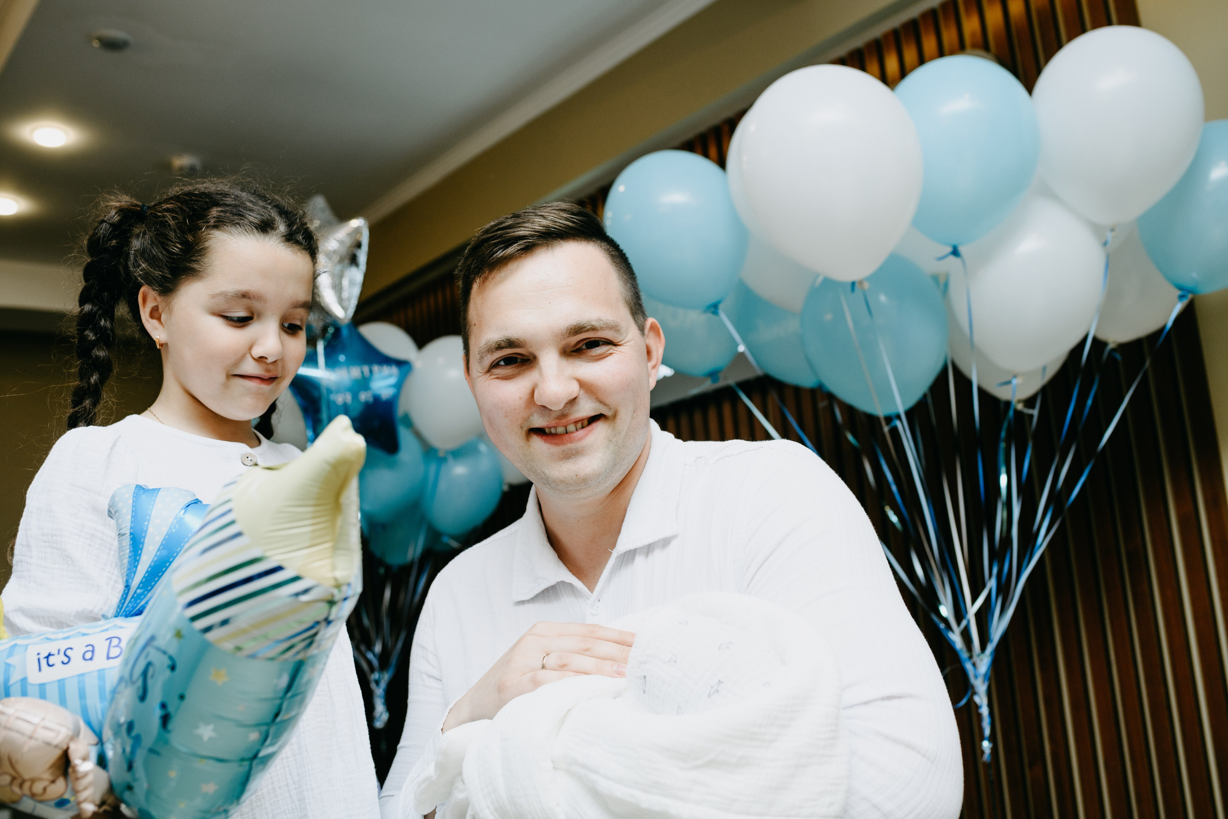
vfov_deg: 37.9
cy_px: 410
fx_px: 1194
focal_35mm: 35
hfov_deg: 54.4
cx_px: 614
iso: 160
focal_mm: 35
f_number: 4
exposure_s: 1/160
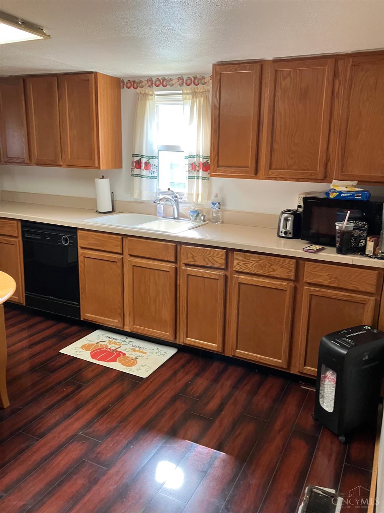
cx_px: 192
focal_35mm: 28
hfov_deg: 49.7
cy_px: 256
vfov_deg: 63.4
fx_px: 414
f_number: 1.8
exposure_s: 1/60
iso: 100
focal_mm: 3.99
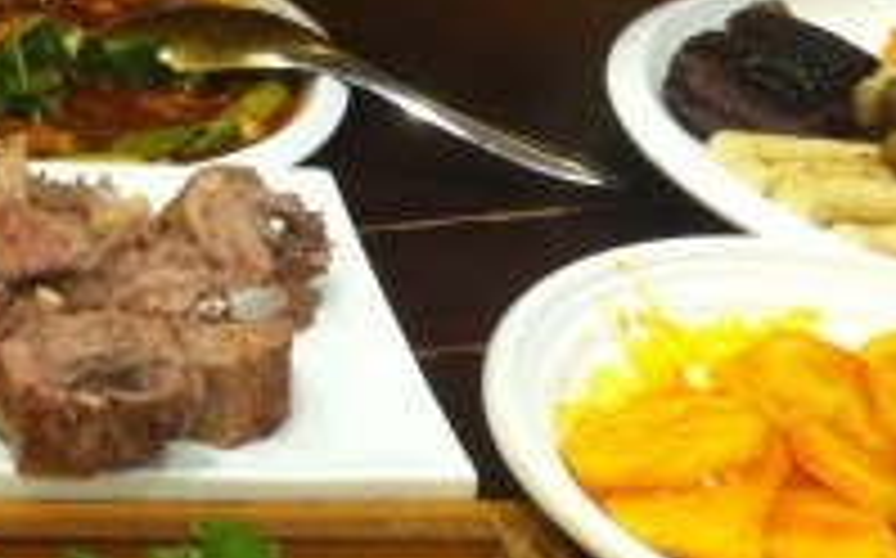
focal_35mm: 95
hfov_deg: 20.9
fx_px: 2318
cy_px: 587
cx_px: -72
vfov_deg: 13.5
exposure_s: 1/15
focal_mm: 3.85
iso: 200
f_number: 2.8
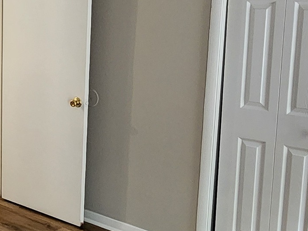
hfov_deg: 30.9
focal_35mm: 56
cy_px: 90
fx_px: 498
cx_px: -24
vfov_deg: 26.0
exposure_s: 1/60
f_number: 2.2
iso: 320
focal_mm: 2.2
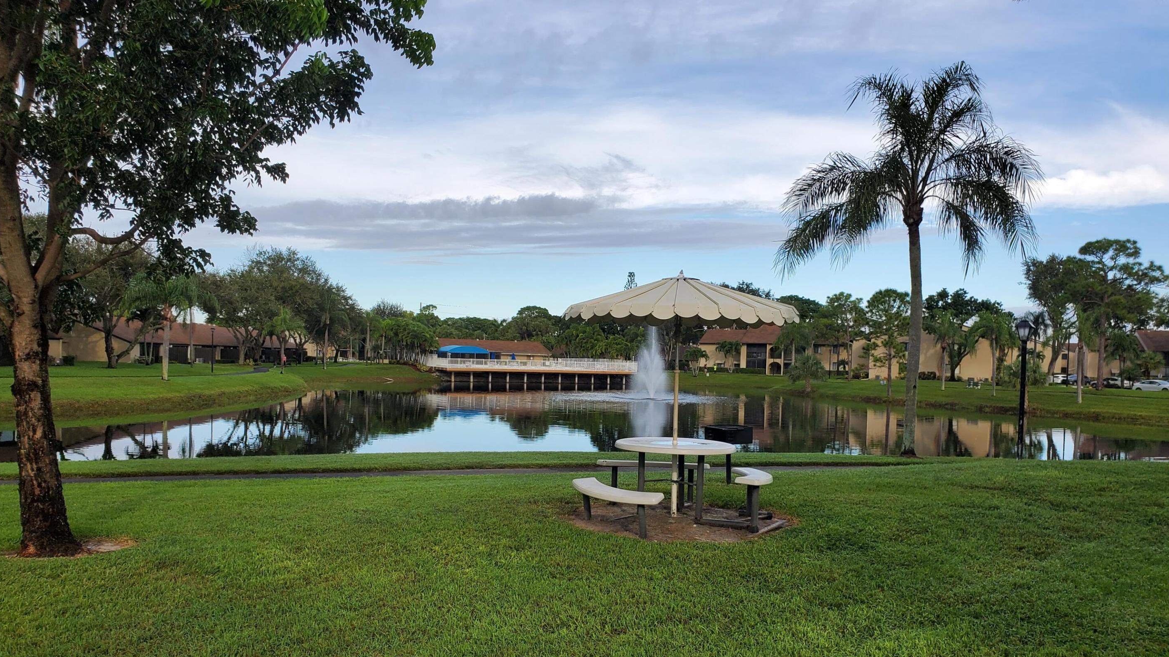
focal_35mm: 29
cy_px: 389
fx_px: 899
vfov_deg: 40.0
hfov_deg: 66.1
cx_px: 576
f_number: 2.4
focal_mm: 4.3
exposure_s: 1/897
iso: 50
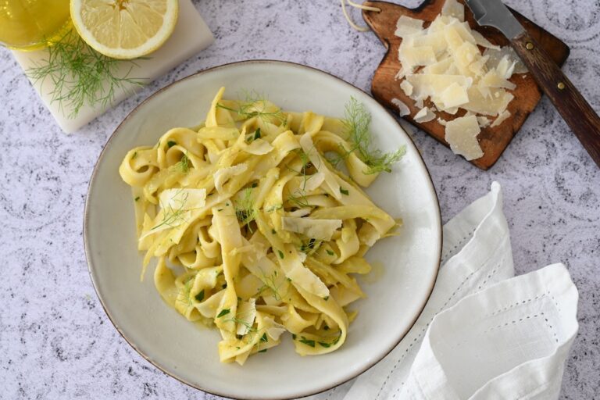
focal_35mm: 50
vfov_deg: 27.0
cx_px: 300
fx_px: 833
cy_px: 200
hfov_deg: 39.6
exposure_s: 1/10
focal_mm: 50
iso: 125
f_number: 7.1
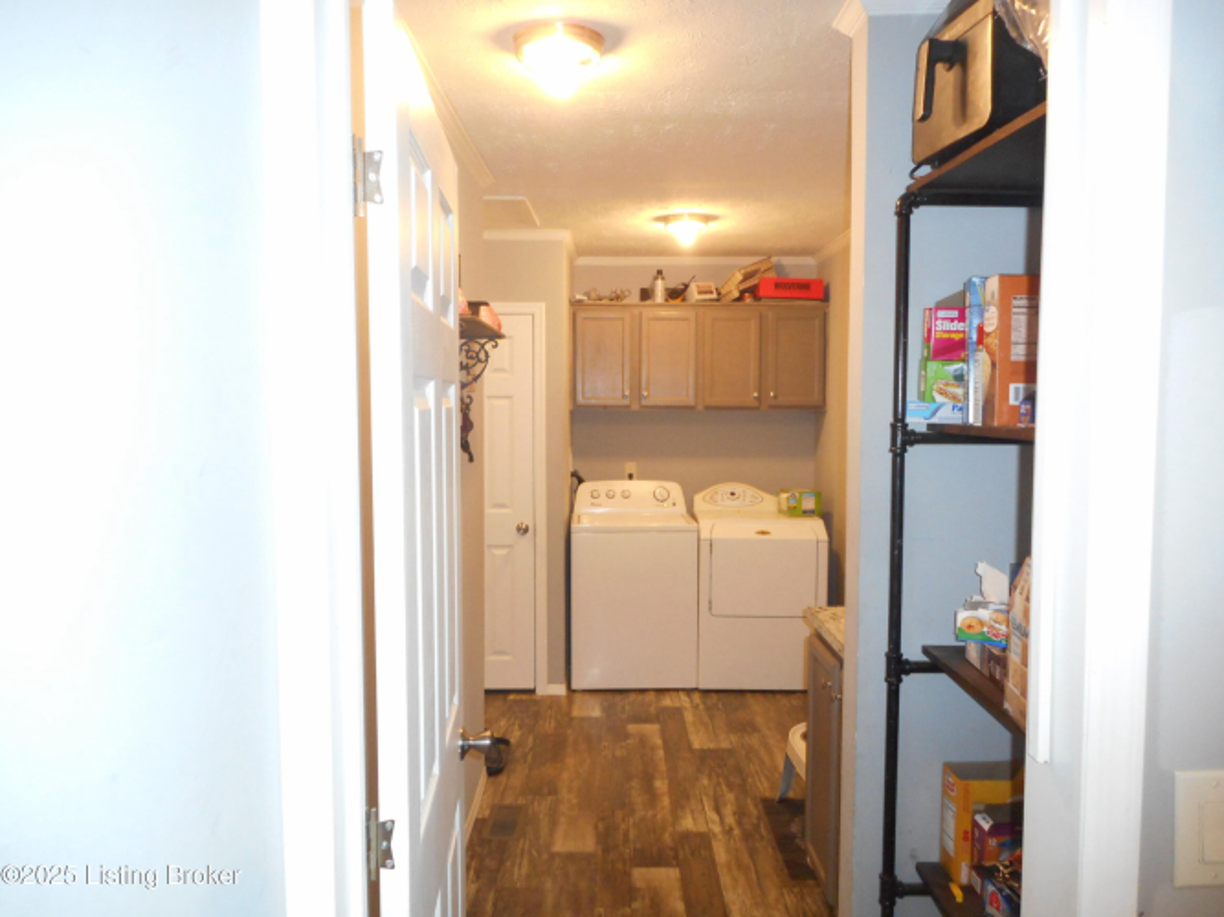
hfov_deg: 69.4
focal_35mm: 25
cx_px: 612
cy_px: 458
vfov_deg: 54.9
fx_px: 884
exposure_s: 1/25
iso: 400
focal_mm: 4.5
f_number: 3.7
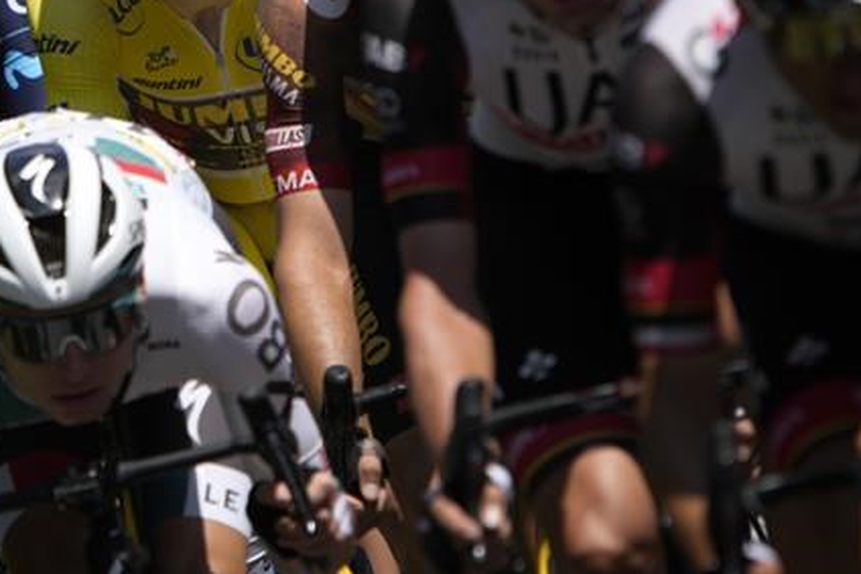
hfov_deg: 2.1
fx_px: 23134
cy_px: 149
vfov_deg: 1.4
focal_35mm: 967
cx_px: 229
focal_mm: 400
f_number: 6.3
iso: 400
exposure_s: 1/2500
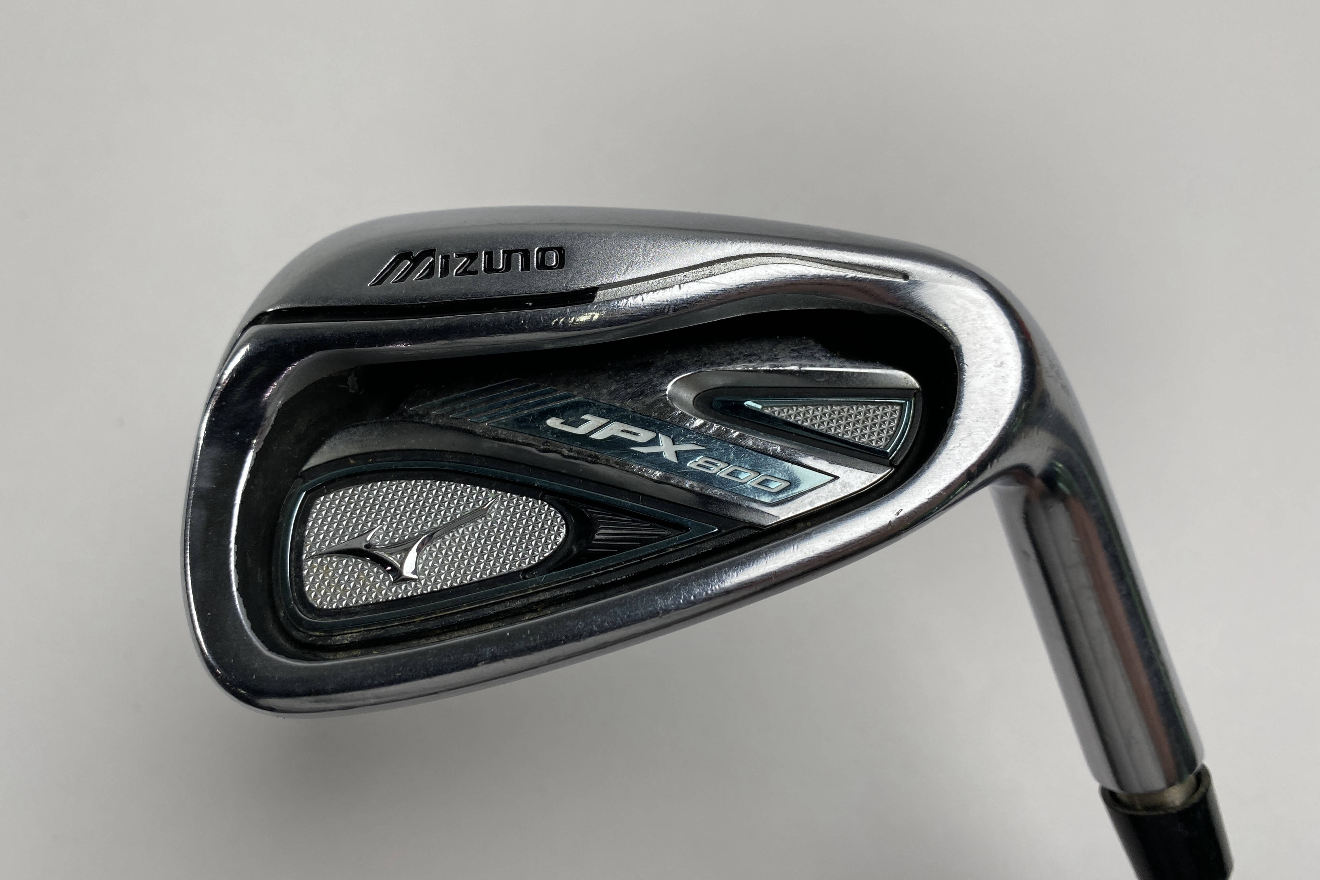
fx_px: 990
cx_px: 656
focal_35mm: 27
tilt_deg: -70.0
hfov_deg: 67.4
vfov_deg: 47.9
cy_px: 428
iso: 32
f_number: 1.8
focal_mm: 4.25
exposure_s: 1/228
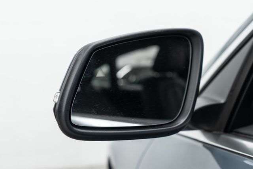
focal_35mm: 42
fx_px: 295
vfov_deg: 31.9
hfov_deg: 46.4
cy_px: 84
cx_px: 126
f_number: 3.2
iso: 400
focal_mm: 28
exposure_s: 1/50
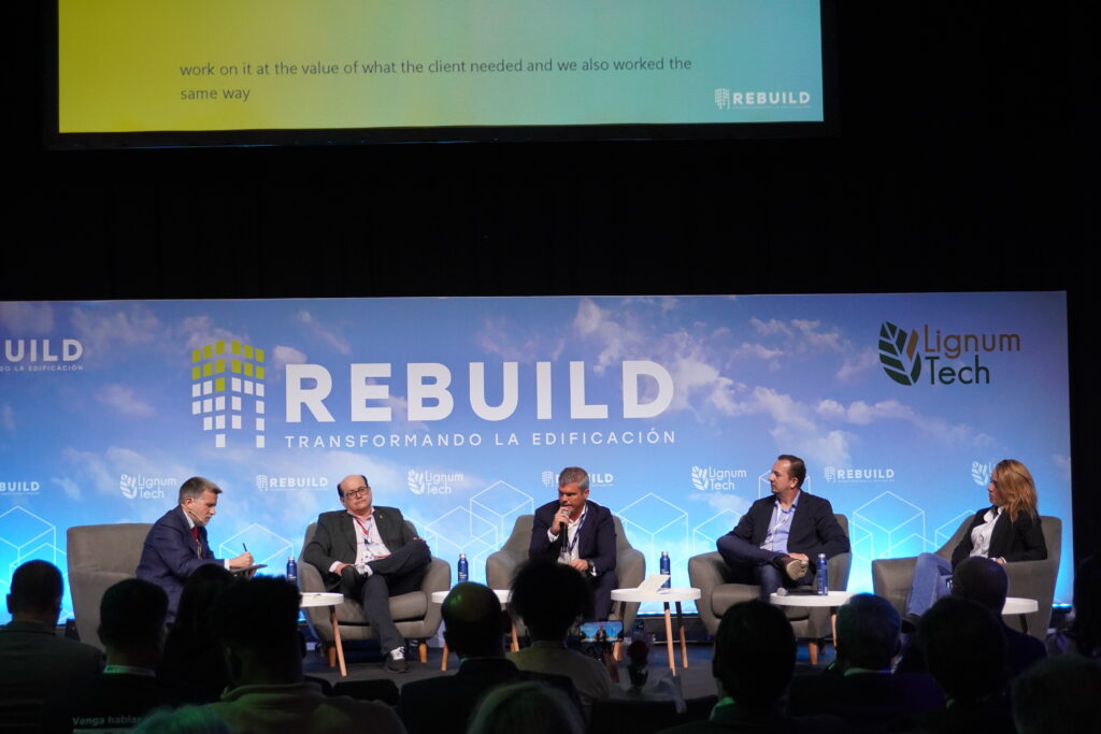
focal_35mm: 58
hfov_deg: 34.2
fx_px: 1789
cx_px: 550
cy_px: 367
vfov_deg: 23.2
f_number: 5.6
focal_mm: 39
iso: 1600
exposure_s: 1/160
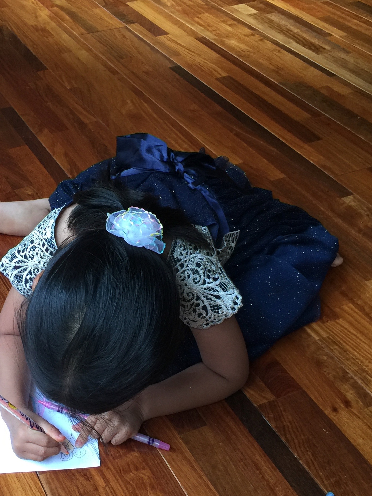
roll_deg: +1.8
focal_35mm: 51
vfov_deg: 37.5
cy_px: 273
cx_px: 75
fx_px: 731
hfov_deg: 28.0
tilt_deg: -38.5
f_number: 2.2
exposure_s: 1/15
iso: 50
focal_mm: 4.15
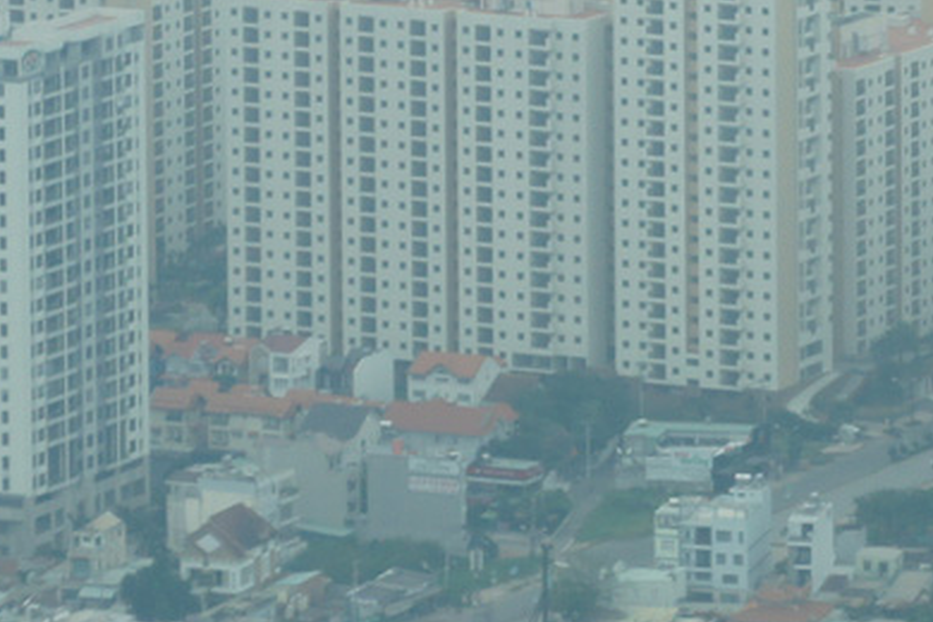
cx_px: 1189
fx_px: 10951
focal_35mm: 423
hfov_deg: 4.9
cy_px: -403
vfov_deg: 3.2
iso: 200
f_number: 6.3
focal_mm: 55
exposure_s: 1/125
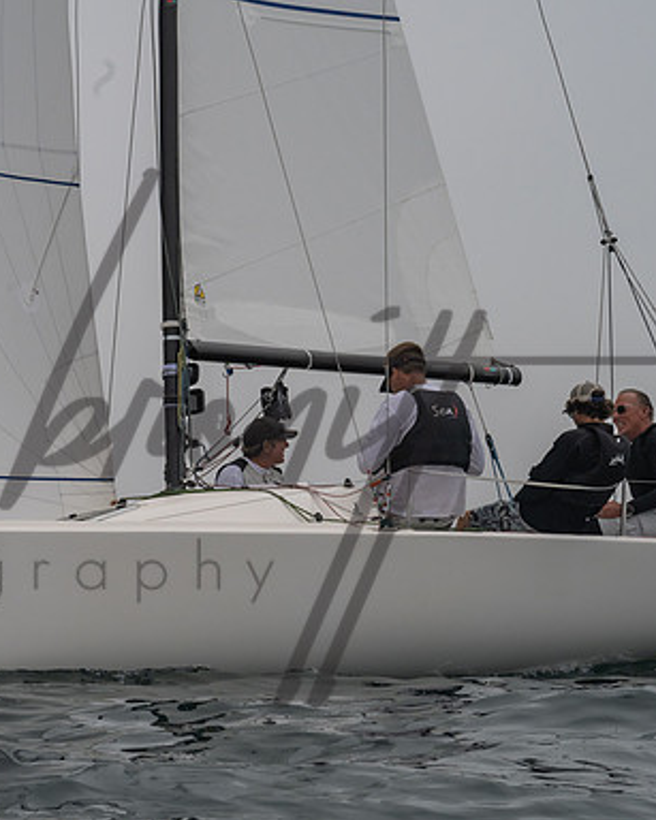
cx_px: 160
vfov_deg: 11.4
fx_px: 4127
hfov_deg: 9.1
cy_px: 410
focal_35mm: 170
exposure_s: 1/2000
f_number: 11
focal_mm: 115
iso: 800
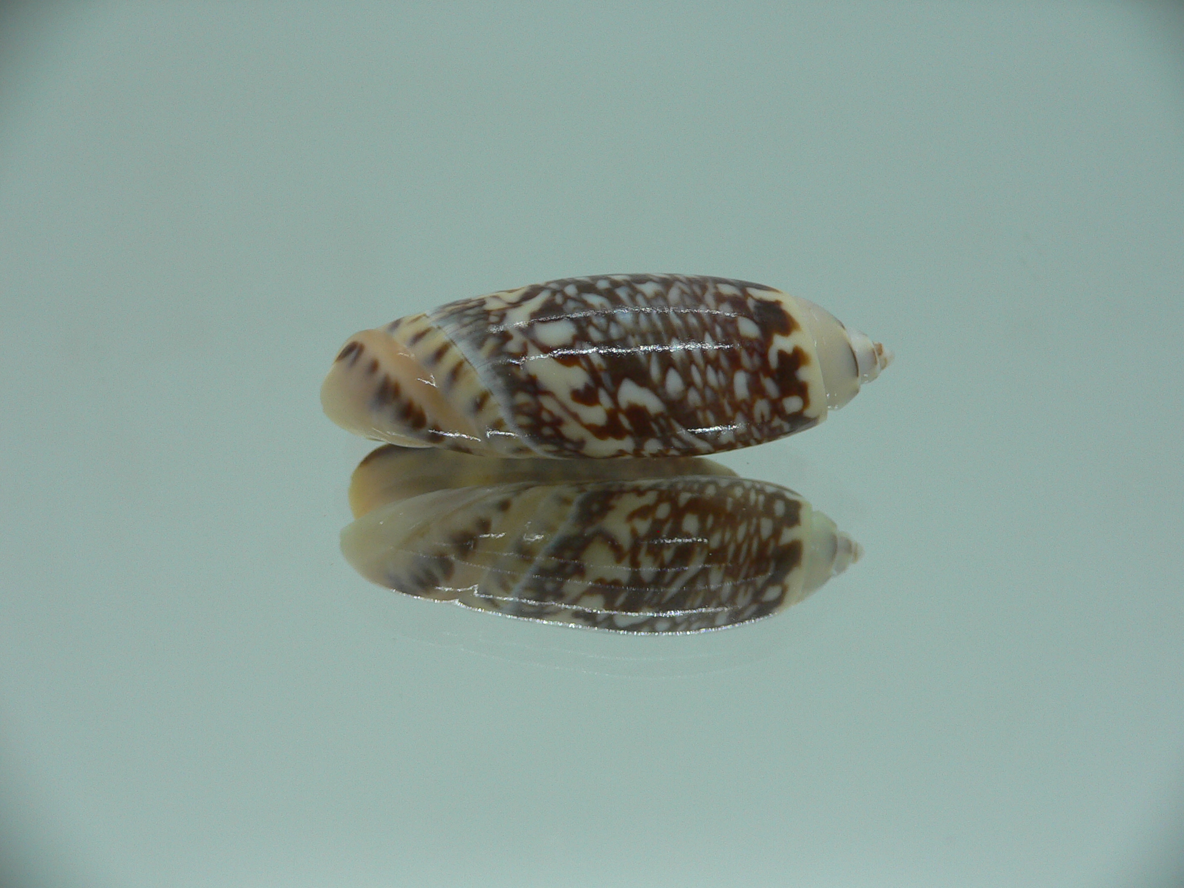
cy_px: 444
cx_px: 592
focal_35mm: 35
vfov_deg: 40.7
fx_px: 1197
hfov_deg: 52.6
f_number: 2.8
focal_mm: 4.6
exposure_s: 1/60
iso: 80
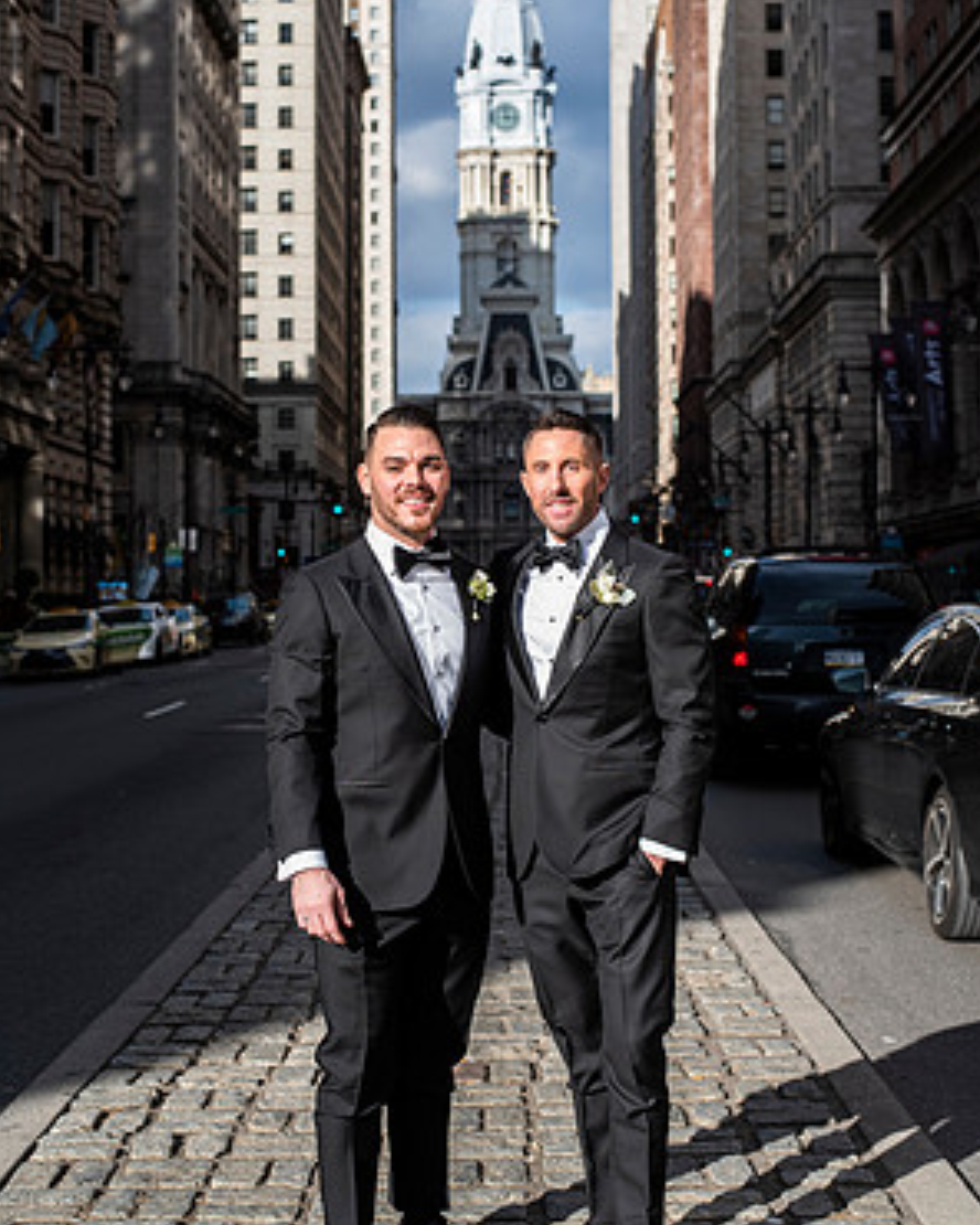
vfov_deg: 33.0
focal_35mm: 57
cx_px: 493
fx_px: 2067
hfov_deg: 26.7
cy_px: 576
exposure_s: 1/2500
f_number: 4.5
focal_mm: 50
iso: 500
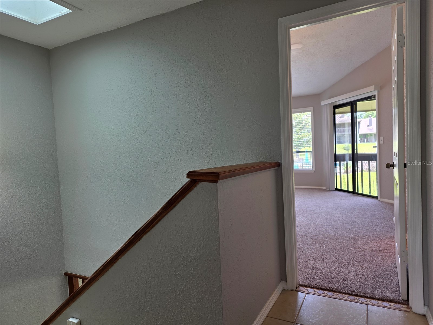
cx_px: 216
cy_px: 162
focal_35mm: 23
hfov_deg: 73.9
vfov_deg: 58.9
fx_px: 288
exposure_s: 1/120
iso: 64
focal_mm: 6.3
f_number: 1.7
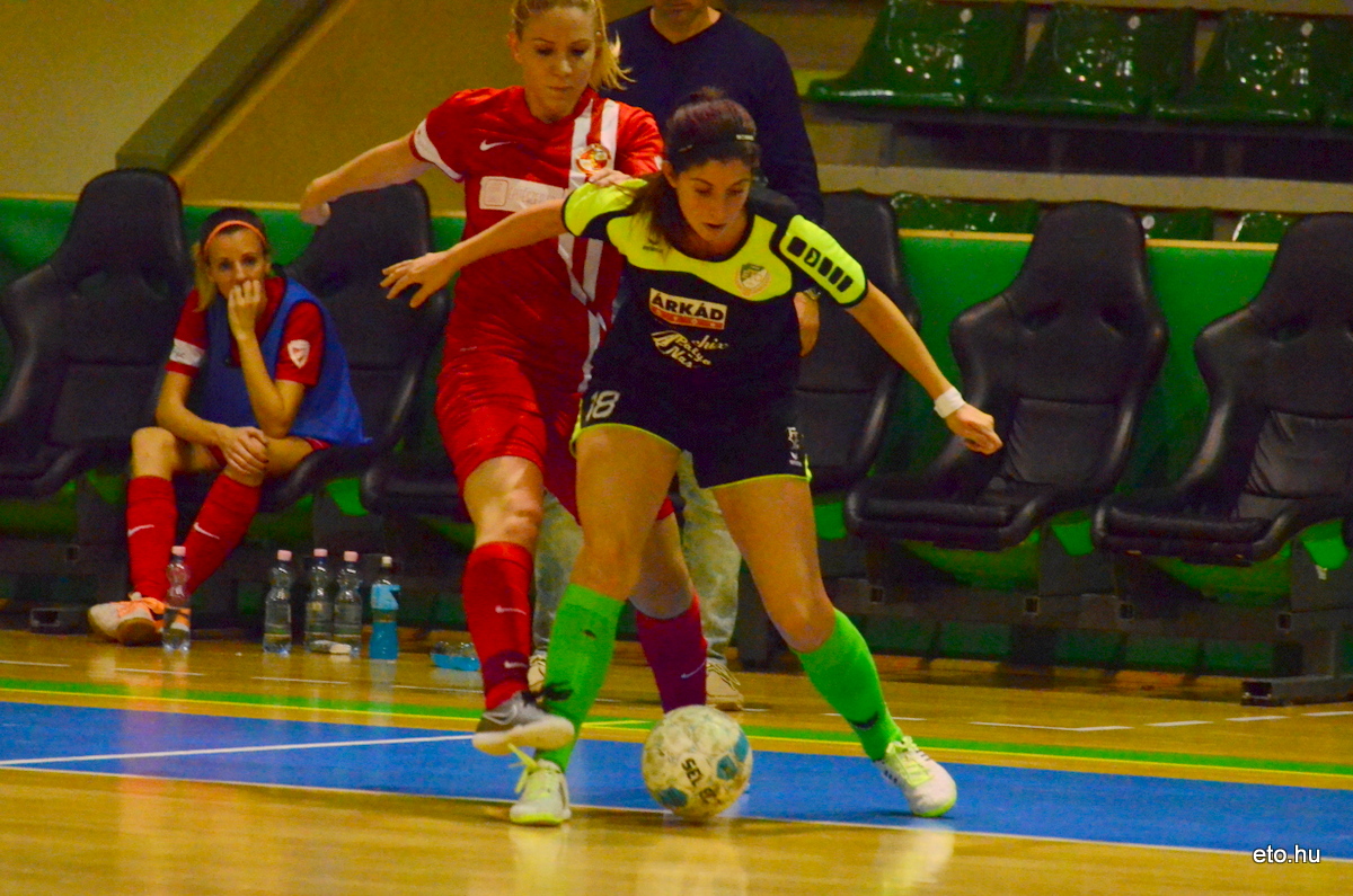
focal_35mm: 330
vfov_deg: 4.1
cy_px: 448
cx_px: 676
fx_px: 12378
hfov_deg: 6.3
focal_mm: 220
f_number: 5.3
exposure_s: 1/640
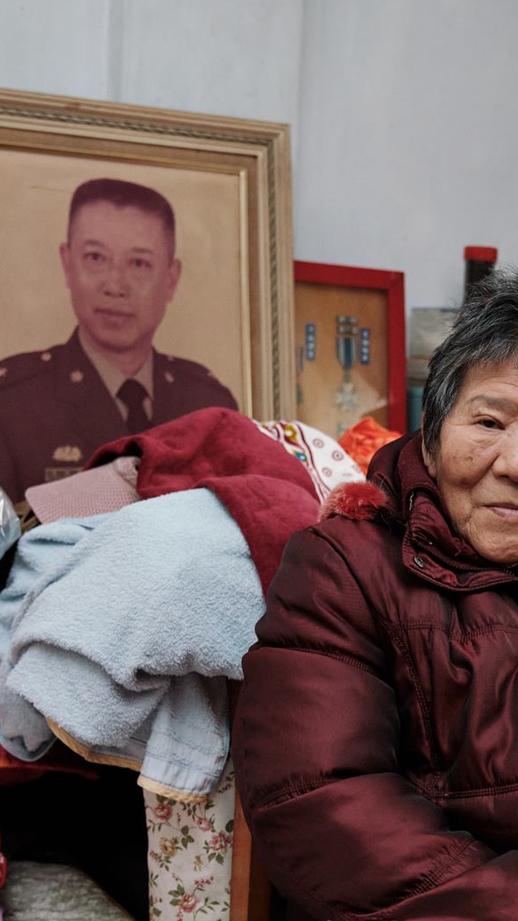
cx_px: 352
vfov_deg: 31.4
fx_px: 1636
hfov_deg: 17.9
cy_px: 456
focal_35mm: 67
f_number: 2.8
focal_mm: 28.3
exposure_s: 1/60
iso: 3200
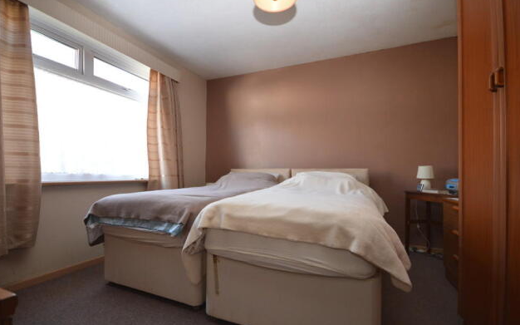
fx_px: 227
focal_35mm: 16
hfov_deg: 97.8
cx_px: 251
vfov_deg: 71.1
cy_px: 176
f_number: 4
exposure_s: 1/60
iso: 1100
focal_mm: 10
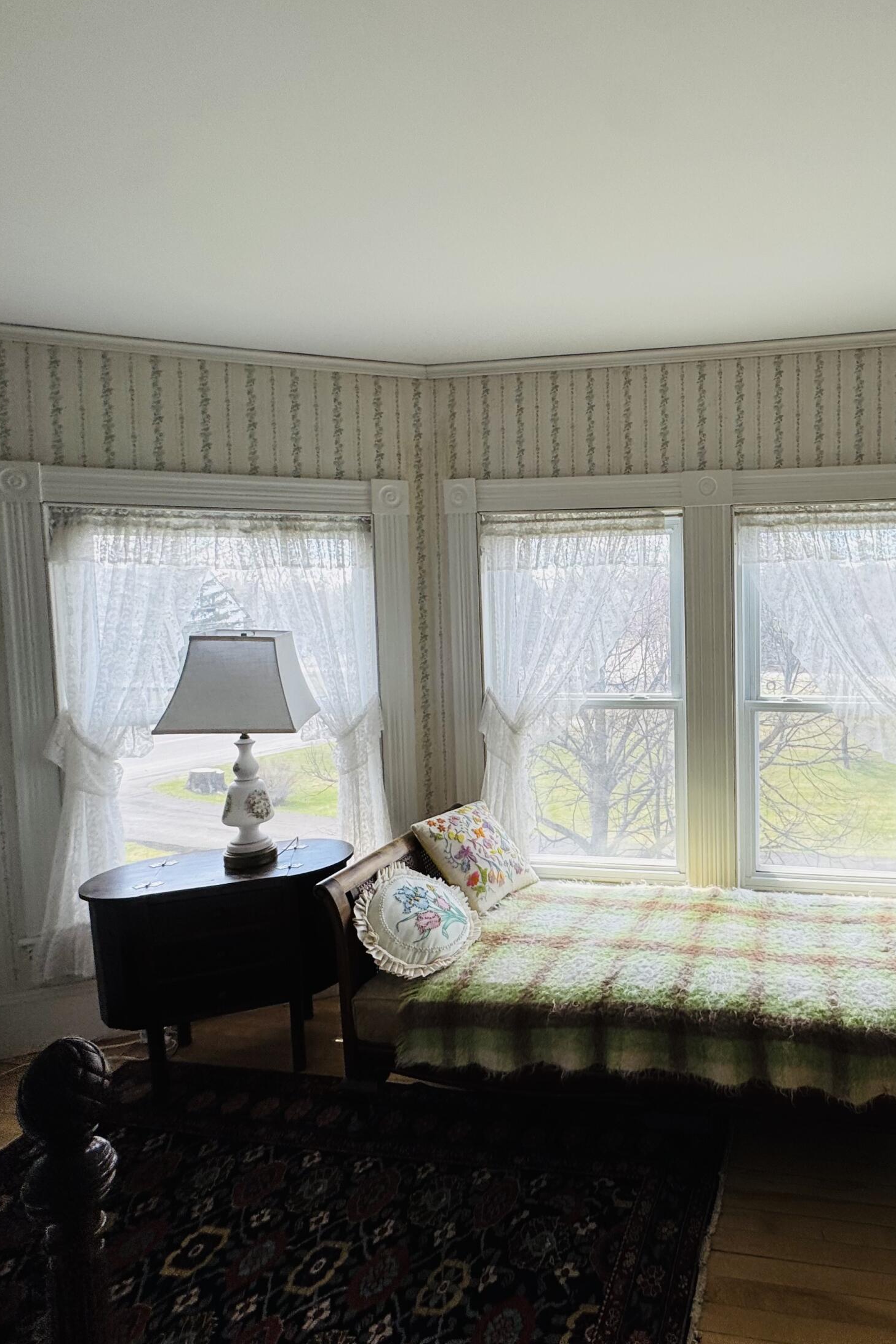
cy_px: 654
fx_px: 747
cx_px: 701
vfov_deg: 84.0
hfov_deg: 57.8
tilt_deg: -4.2
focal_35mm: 20
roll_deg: -1.0
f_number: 2.2
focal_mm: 2.22
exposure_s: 1/222
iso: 40
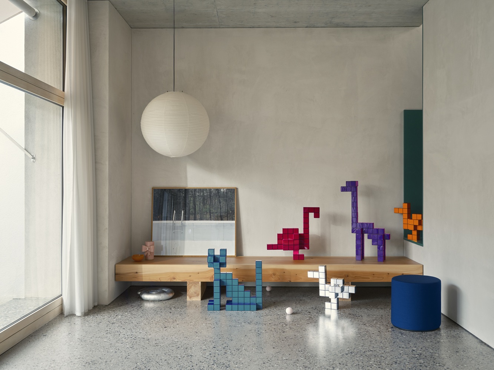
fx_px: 471
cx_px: 247
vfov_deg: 43.0
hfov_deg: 55.3
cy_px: 185
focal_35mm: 33
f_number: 6.4
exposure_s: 1/1.3
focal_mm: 41.1
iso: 800
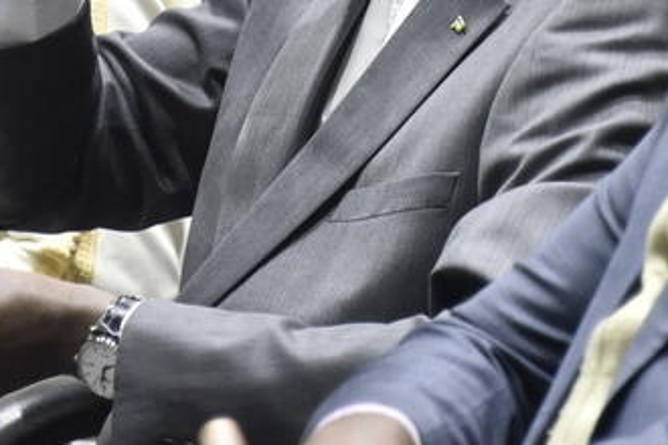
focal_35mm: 910
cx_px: 374
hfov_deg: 2.3
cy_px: -69
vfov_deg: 1.5
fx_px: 16884
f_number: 5.6
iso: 2500
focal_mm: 300
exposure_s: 1/100
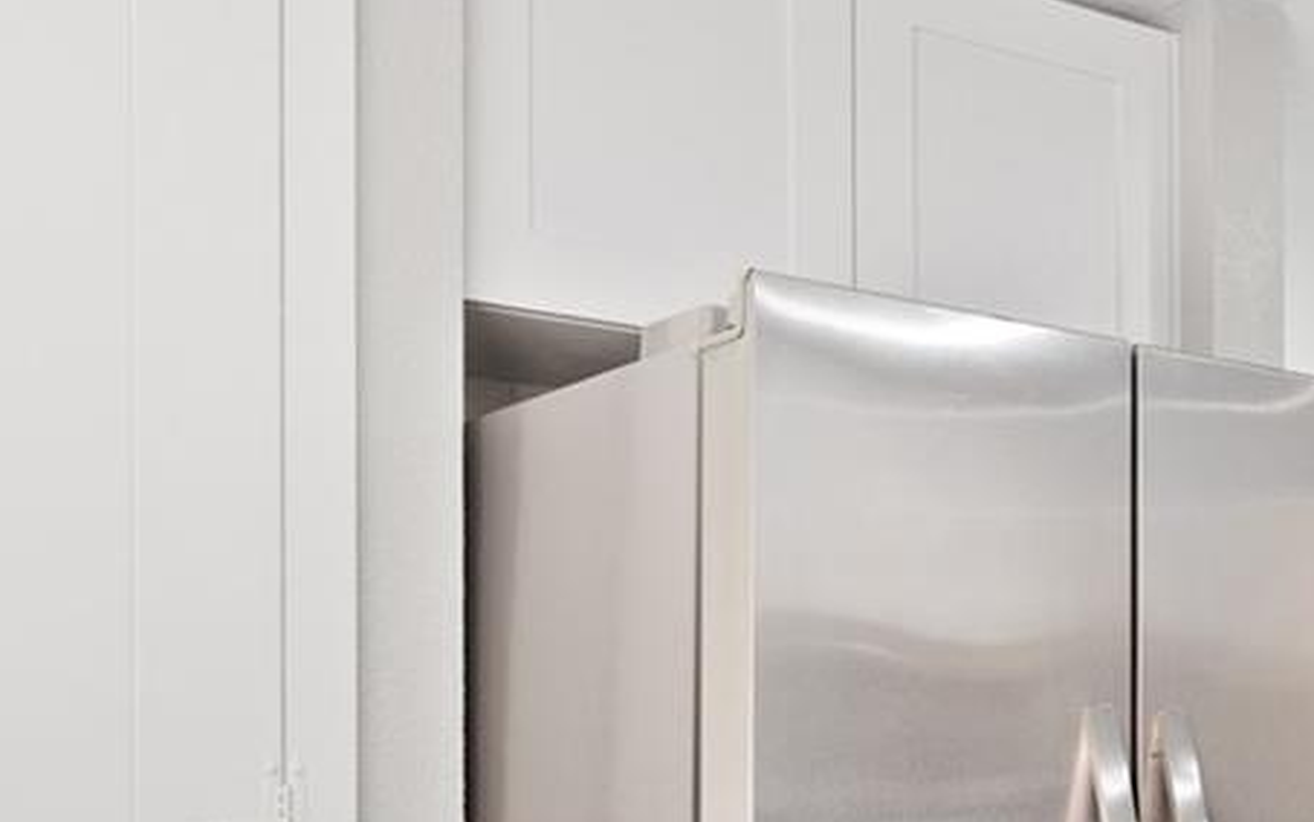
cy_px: 822
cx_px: 1042
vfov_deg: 20.6
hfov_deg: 32.6
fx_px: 2185
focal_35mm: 61
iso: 400
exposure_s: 1/4
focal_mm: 17
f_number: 8
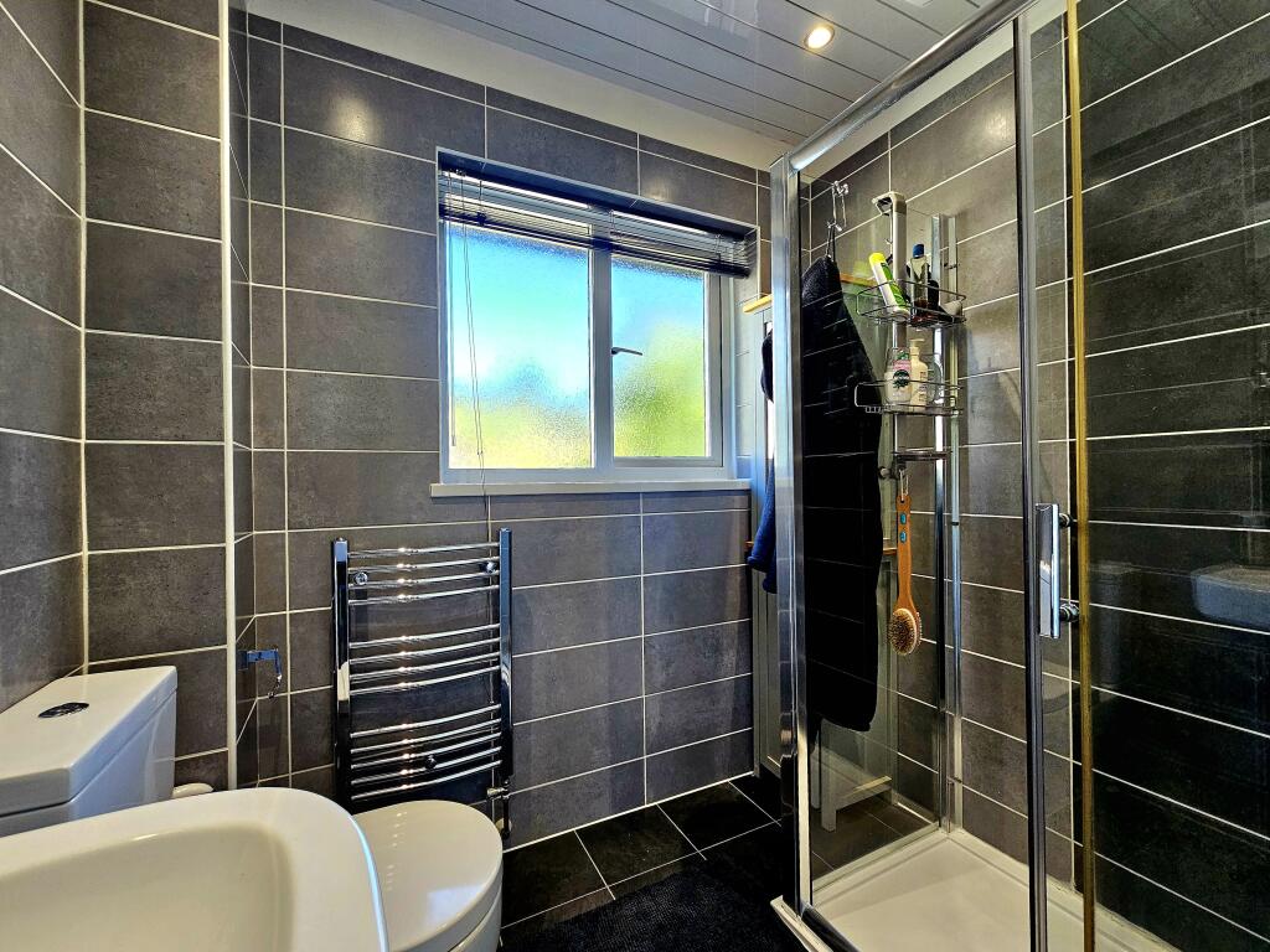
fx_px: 477
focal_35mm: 13
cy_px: 476
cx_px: 635
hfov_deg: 106.2
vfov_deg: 89.9
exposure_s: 1/50
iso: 100
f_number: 2.2
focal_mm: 2.2
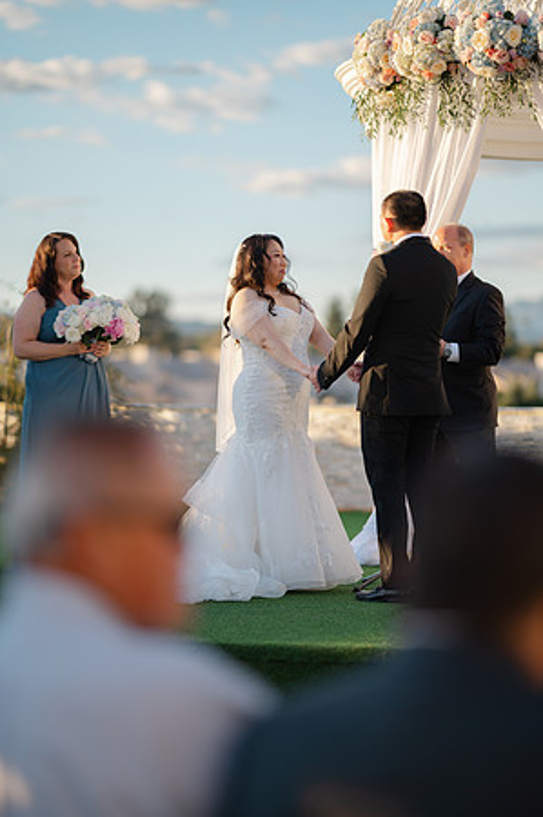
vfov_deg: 19.5
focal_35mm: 105
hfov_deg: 13.0
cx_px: 272
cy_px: 408
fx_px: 2381
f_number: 1.4
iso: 100
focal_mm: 105
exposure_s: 1/2500
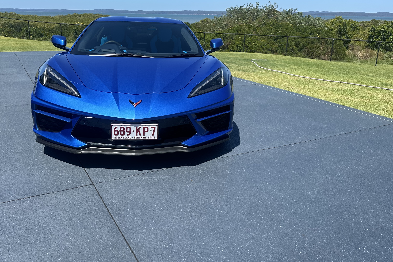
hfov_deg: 60.2
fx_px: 338
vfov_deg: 42.1
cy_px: 101
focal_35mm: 31
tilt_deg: -14.3
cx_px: 180
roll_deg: -0.7
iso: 80
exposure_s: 1/3356
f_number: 1.78
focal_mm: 6.86
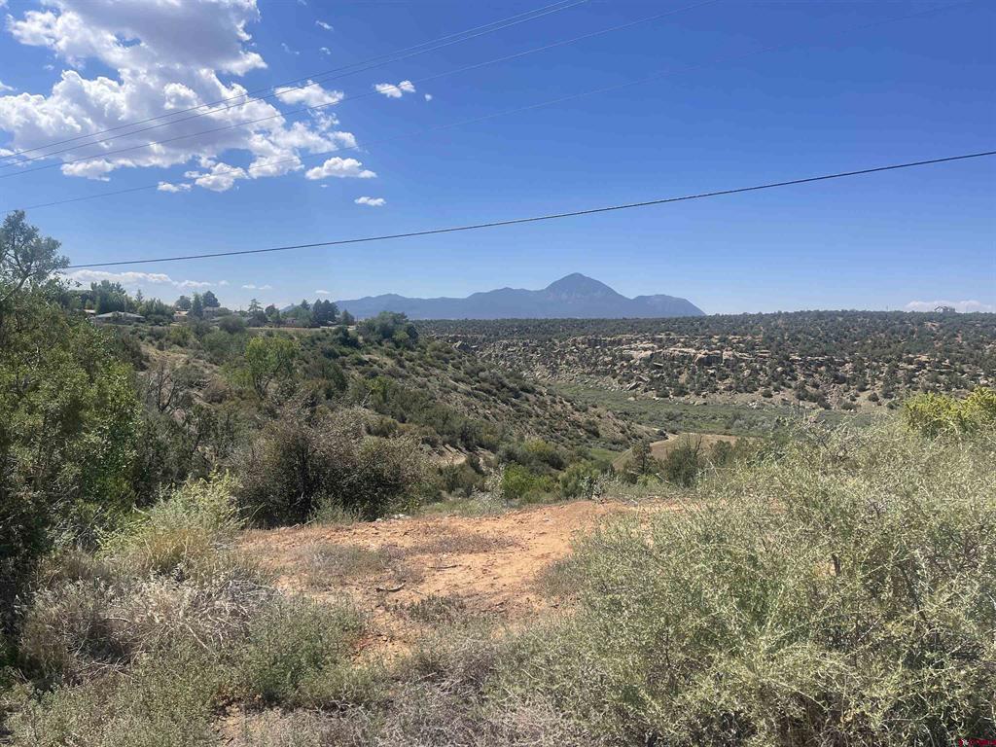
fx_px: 719
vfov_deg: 54.9
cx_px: 498
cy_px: 374
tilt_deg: -3.6
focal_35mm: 25
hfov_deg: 69.4
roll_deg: -1.1
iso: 32
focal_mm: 5.1
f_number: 1.6
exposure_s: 1/4902
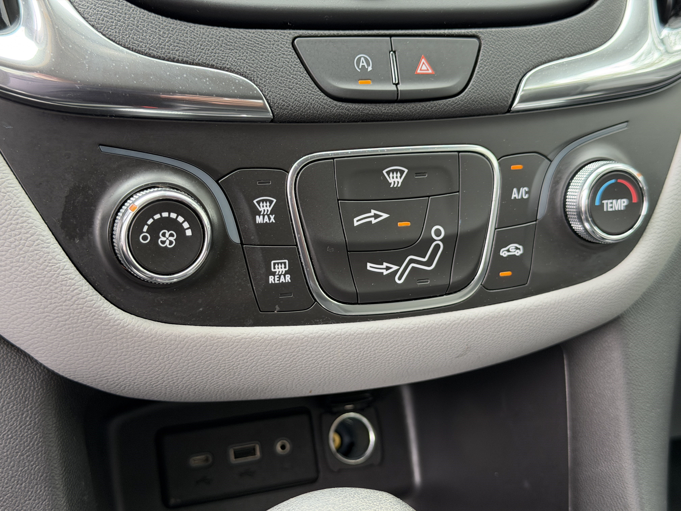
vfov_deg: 30.3
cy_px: 256
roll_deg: -1.8
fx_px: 944
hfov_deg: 39.7
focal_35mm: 48
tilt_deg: -16.1
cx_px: 340
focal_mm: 6.76
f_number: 1.78
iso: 100
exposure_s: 1/90
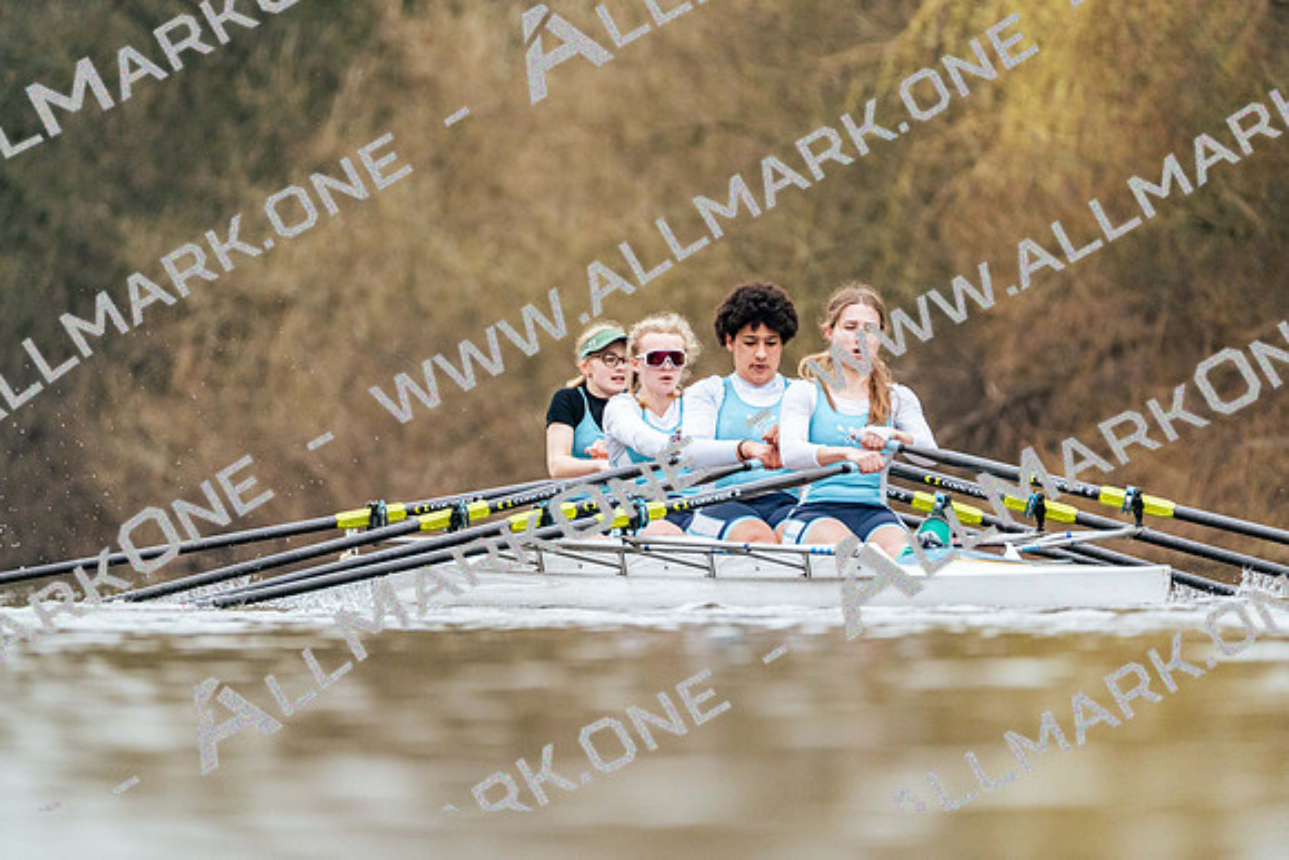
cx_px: 644
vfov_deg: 2.3
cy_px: 430
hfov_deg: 3.4
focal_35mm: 600
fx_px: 21487
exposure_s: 1/2000
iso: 4000
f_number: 6.3
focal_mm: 600
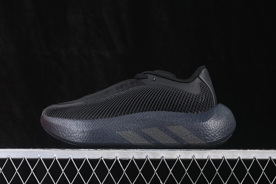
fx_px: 575
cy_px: 92
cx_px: 138
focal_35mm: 75
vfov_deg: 18.2
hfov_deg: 27.0
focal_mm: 50
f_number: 6.3
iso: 160
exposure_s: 1/60
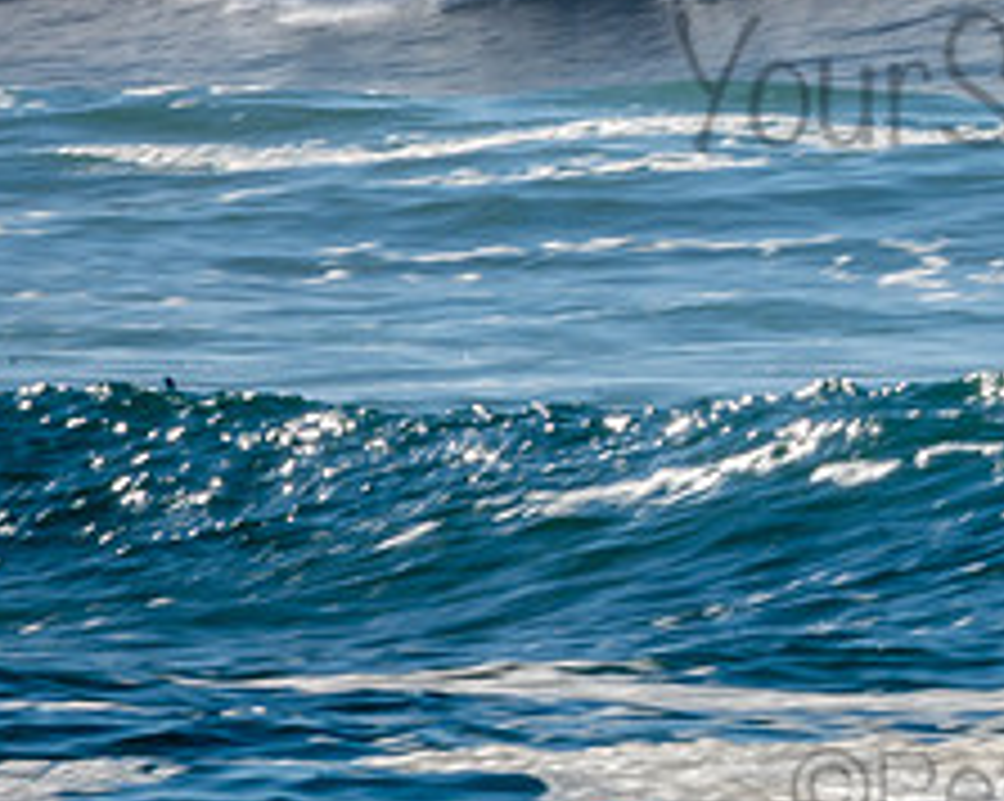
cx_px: 1139
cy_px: 43
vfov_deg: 0.8
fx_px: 58041
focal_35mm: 1955
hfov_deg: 1.0
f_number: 32
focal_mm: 500
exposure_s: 1/30
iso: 100
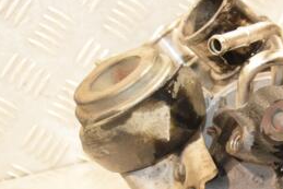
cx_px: 306
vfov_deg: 12.3
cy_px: 162
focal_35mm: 111
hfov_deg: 17.8
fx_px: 873
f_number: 5.6
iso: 1600
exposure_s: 1/160
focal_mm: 32
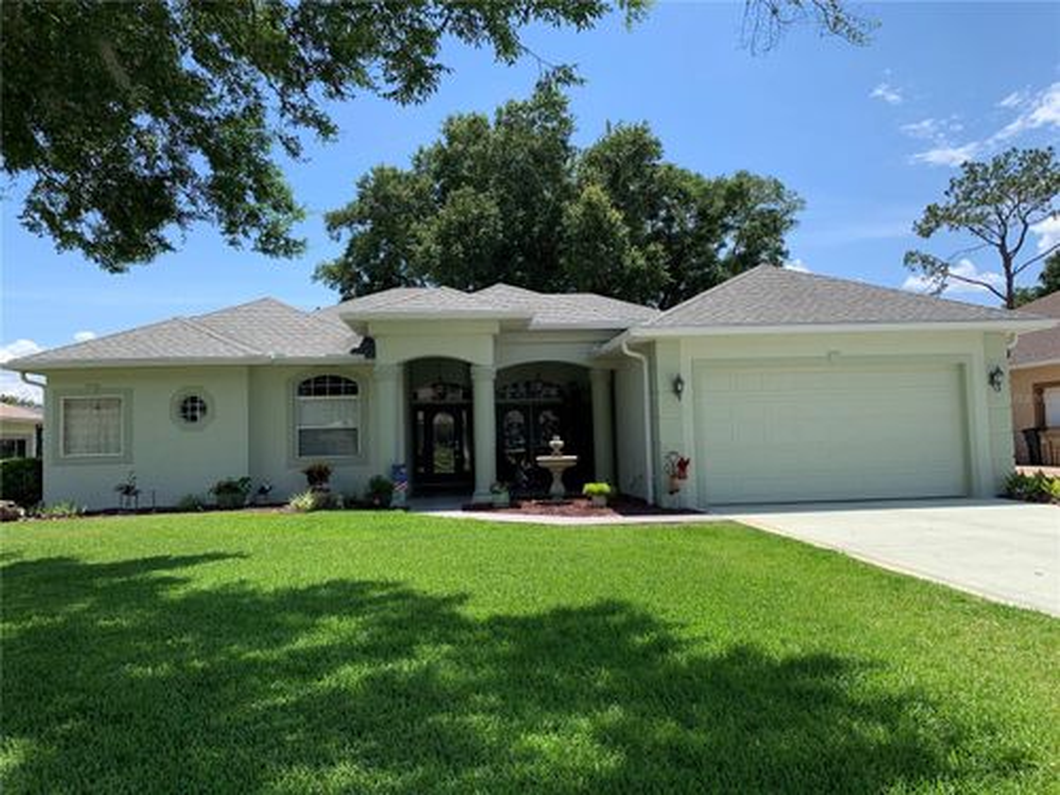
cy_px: 398
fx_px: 796
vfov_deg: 53.1
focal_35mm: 26
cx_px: 530
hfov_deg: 67.3
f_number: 1.8
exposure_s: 1/1845
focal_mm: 4.25
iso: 25
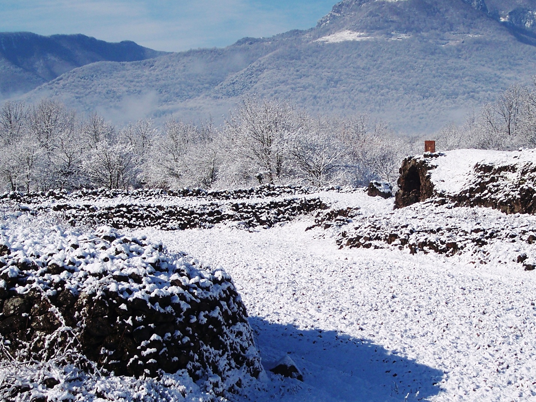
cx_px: 330
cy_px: 142
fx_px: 1440
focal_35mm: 93
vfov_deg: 15.9
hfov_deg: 21.0
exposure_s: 1/750
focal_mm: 13.3
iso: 100
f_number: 4.8
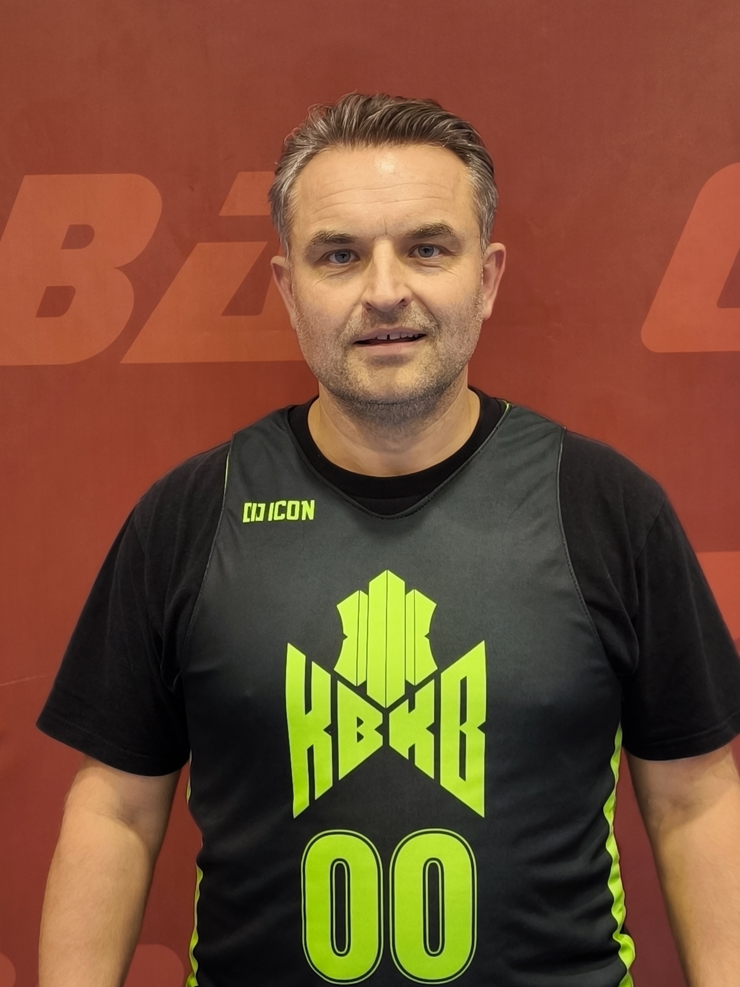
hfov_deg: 38.7
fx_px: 1055
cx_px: 370
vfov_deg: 50.1
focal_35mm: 37
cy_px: 494
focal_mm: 6.92
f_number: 1.9
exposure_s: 1/50
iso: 200
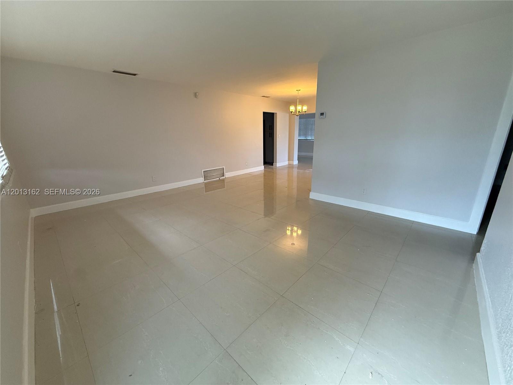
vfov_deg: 85.7
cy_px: 192
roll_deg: +0.7
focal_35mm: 14
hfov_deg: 102.1
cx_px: 256
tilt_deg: -16.5
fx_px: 207
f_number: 2.2
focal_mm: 2.22
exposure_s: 1/120
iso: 250
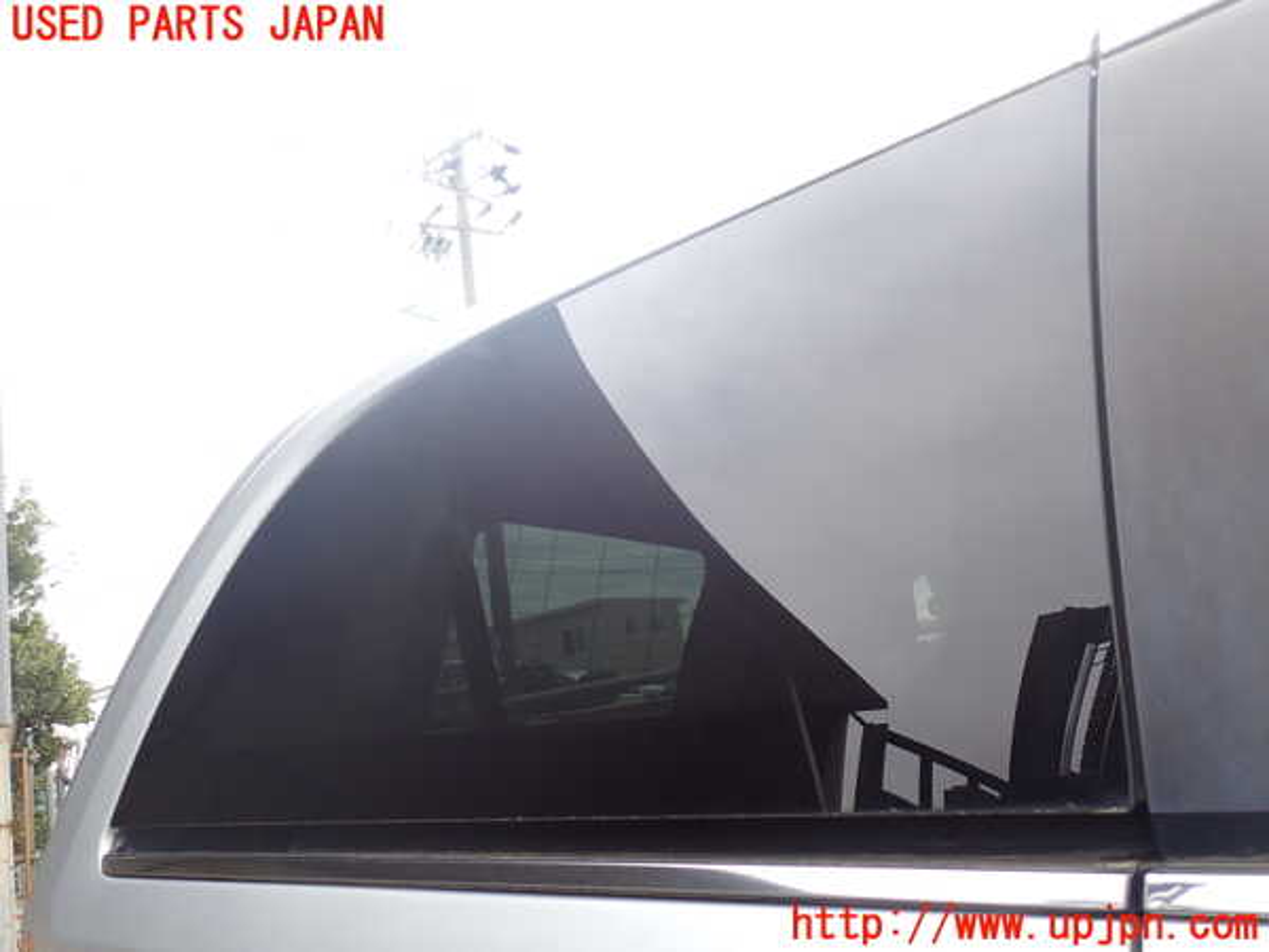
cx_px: 634
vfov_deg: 46.8
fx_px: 1100
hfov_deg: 60.0
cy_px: 476
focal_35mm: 30
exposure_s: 1/320
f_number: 3.2
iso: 100
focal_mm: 5.4
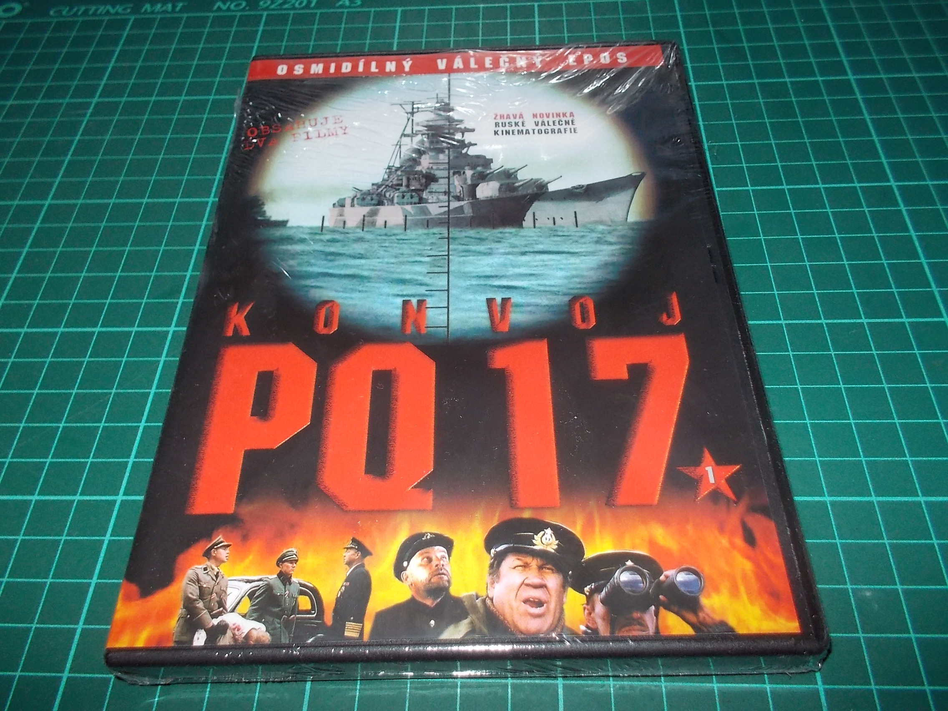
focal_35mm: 29
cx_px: 474
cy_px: 356
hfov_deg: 61.7
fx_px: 794
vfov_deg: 48.2
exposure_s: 1/30
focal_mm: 4.1
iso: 200
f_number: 3.3
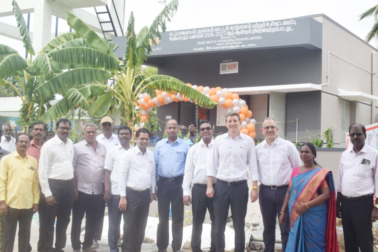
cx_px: 189
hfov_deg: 47.9
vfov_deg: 33.0
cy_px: 126
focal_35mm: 40
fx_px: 425
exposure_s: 1/320
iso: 200
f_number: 9
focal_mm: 27
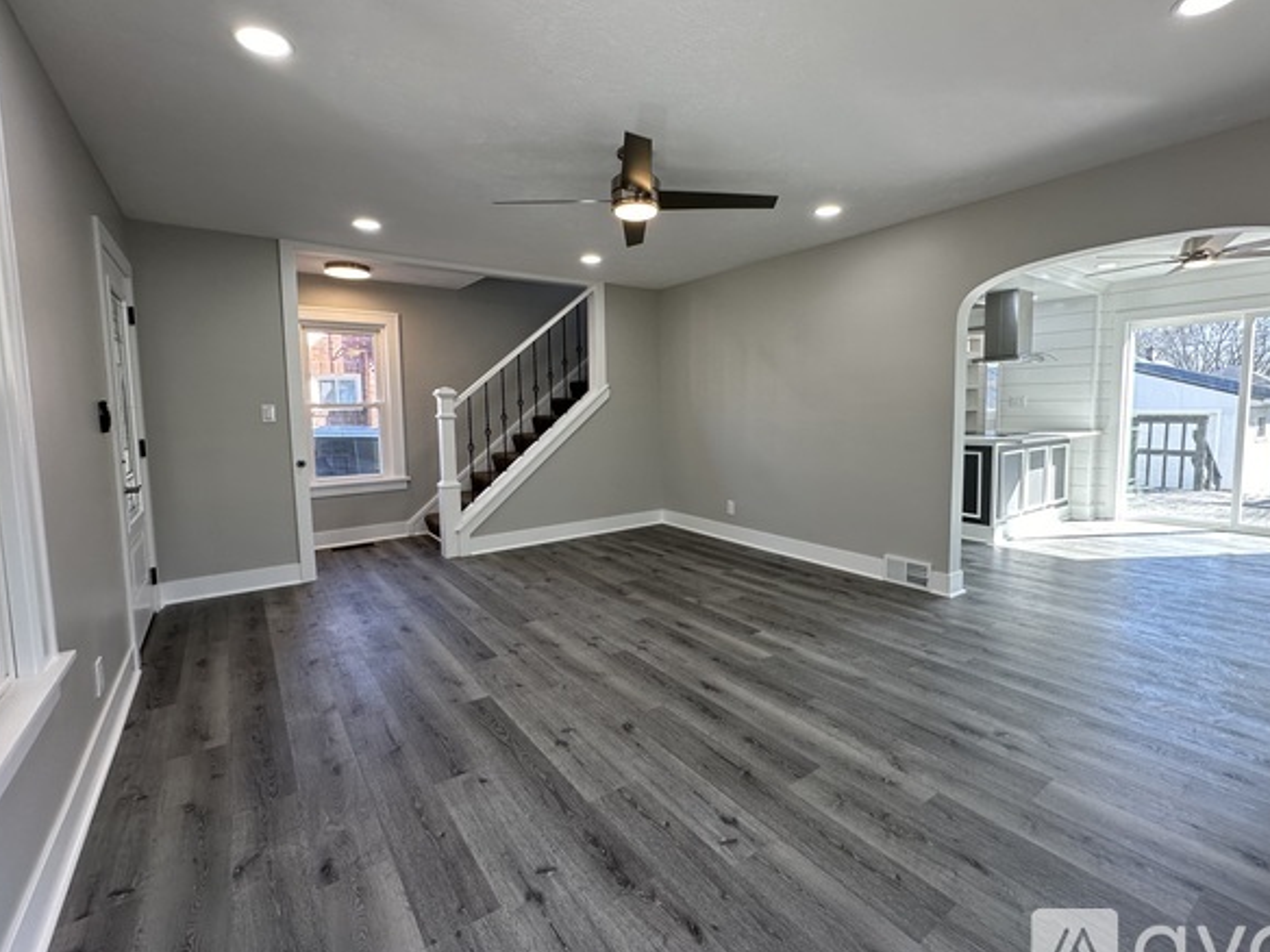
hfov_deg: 94.5
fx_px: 587
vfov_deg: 78.0
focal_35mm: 16
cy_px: 452
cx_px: 658
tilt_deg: -4.7
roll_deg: +1.0
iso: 100
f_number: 2.2
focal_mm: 2.22
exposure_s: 1/120
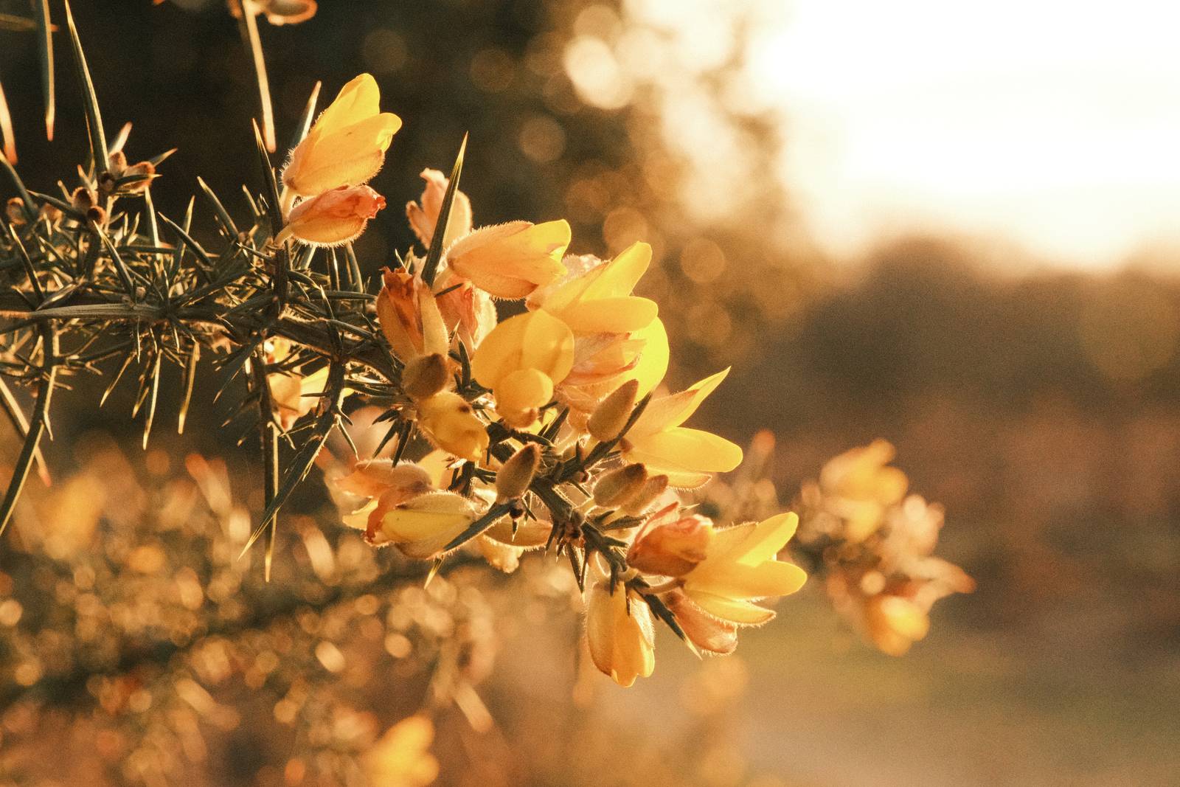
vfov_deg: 15.5
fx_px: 2884
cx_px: 590
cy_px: 394
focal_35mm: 88
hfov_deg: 23.1
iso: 10000
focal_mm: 58.6
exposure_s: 1/1000
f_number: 9
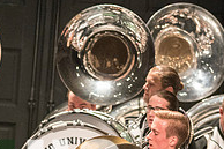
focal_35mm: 898
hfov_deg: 2.3
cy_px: 193
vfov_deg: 1.5
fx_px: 5583
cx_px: 33
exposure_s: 1/500
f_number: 2.8
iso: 4000
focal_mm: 300
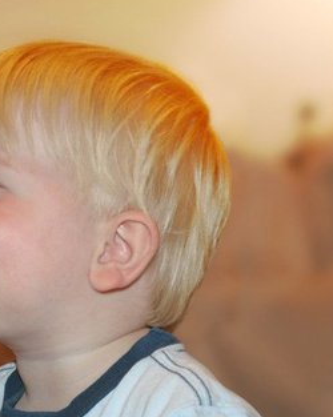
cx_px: 7
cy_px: 392
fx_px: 1221
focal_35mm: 99
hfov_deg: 15.3
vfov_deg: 19.0
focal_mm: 22
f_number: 3.8
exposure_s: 1/60
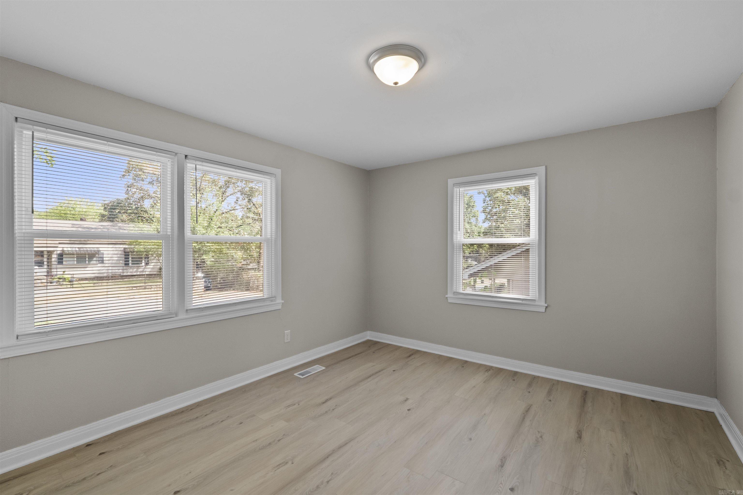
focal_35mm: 15
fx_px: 310
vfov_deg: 77.3
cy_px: 248
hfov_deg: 100.4
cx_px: 372
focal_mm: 10
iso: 400
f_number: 8
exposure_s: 1/6
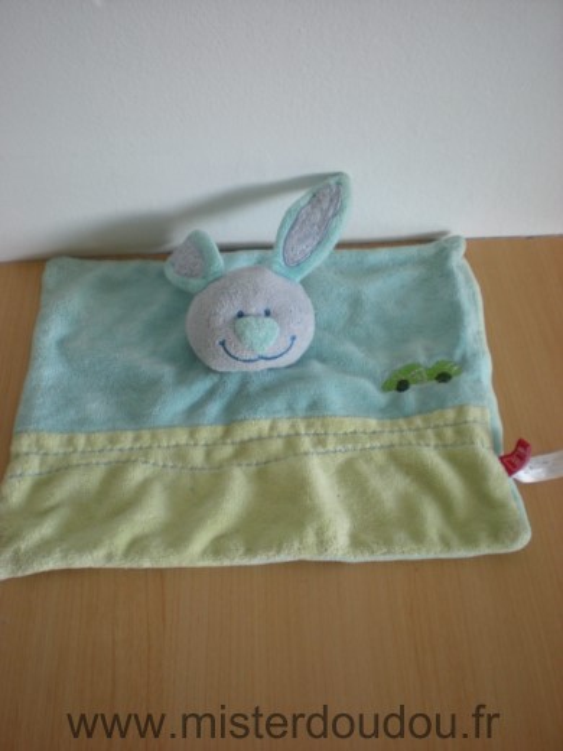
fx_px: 824
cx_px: 282
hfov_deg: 37.7
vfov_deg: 49.0
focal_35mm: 38
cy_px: 376
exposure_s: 1/61.1
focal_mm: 6.3
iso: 157
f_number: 3.1
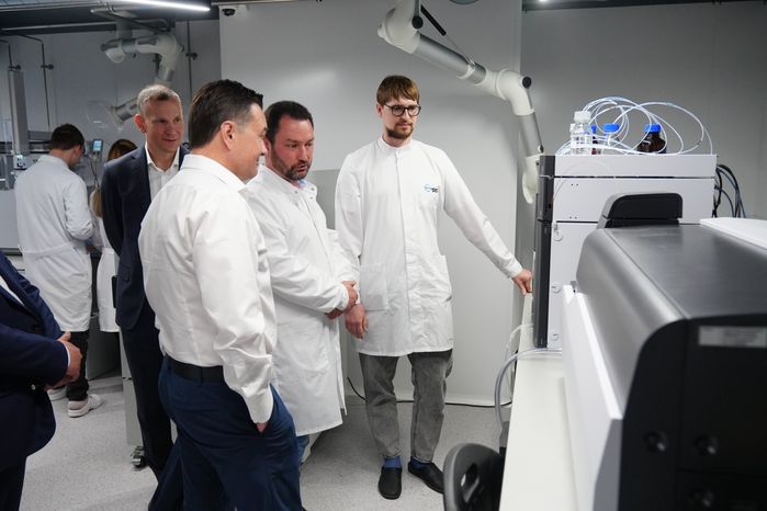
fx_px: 639
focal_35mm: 30
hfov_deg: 61.9
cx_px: 384
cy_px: 256
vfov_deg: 43.6
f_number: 4.5
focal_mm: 30
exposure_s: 1/640
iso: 4000
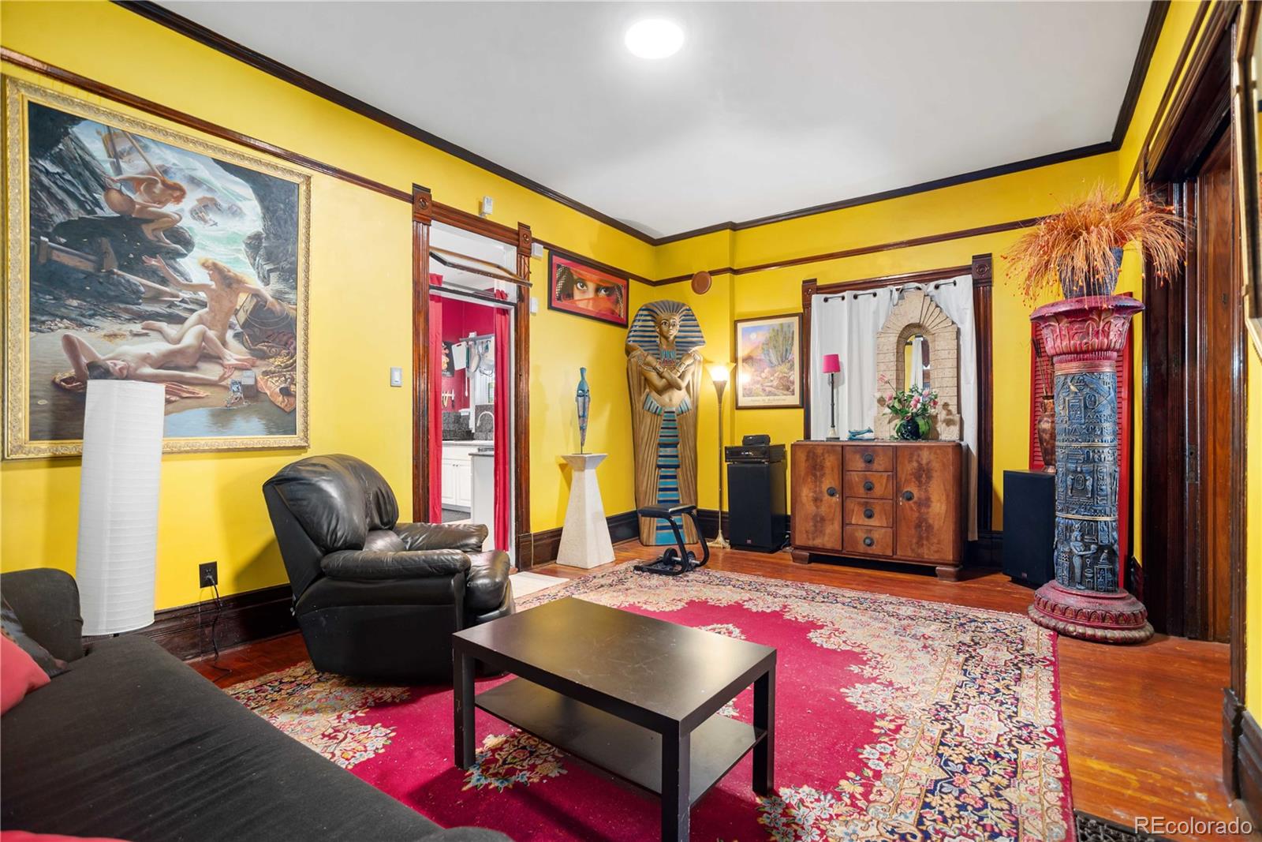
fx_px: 561
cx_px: 631
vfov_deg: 73.8
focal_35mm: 16
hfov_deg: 96.7
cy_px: 421
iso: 400
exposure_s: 1/2.5
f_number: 8
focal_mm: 16
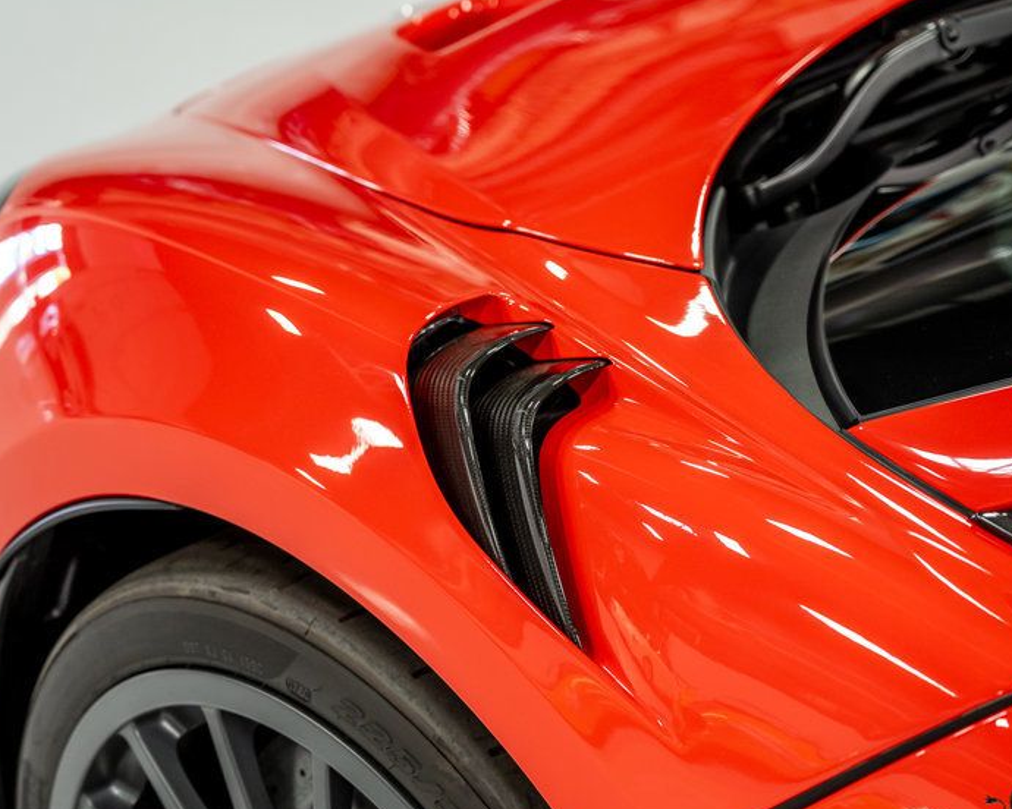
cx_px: 469
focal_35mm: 78
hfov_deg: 24.4
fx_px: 2336
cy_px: 439
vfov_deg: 19.7
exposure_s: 1/60
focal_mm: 56
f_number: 5
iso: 800
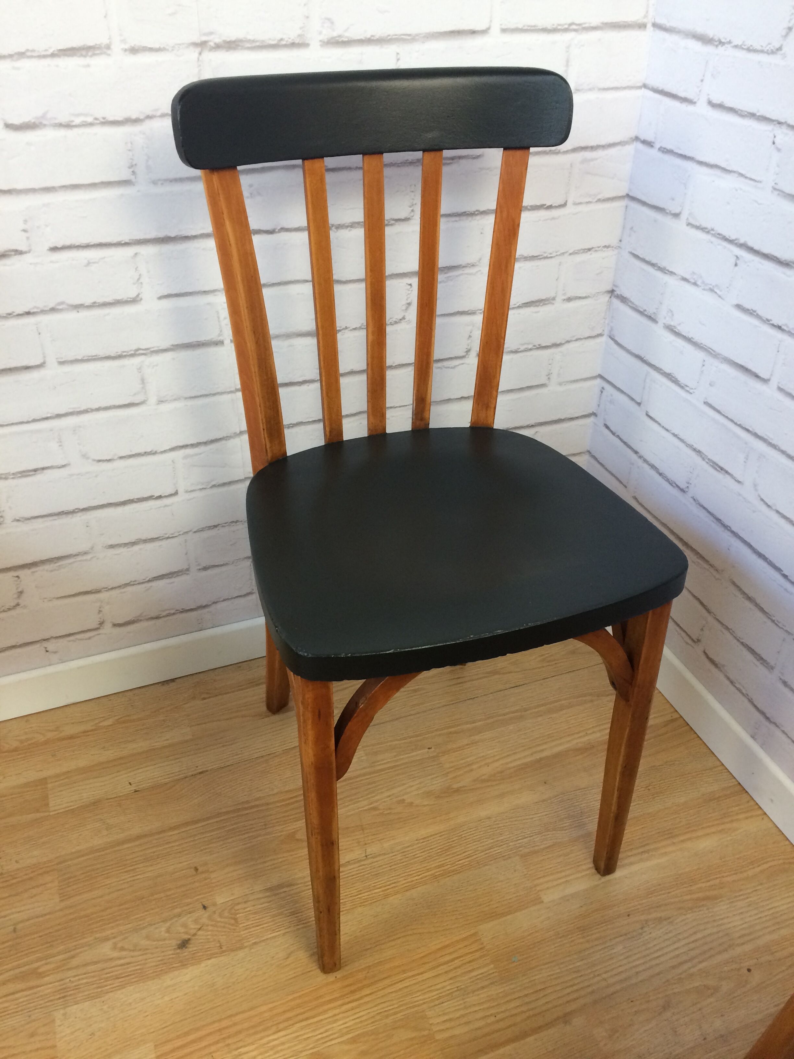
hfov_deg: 48.2
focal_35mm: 29
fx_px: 887
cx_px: 397
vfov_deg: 61.7
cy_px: 530
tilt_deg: -34.9
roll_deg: -0.8
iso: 64
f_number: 2.2
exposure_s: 1/33
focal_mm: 4.15
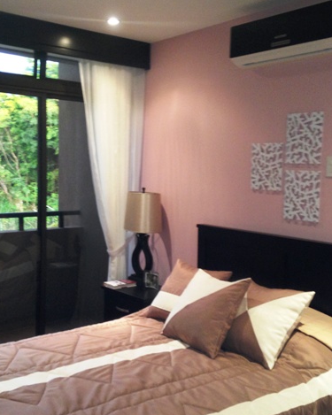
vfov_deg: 42.0
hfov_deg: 34.1
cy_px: 205
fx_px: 541
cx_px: 145
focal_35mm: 44
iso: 160
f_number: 2.4
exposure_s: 1/20
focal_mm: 4.12
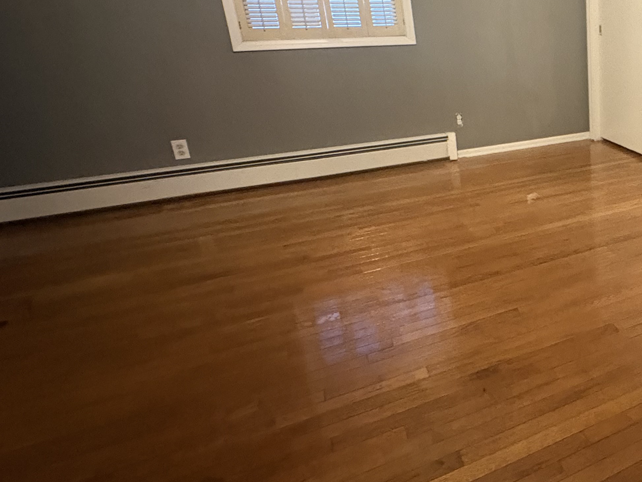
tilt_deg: -17.6
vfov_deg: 47.7
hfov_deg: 50.6
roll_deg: +0.6
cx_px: 633
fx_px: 538
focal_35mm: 29
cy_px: 172
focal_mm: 2.22
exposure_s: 1/30
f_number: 2.2
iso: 1000
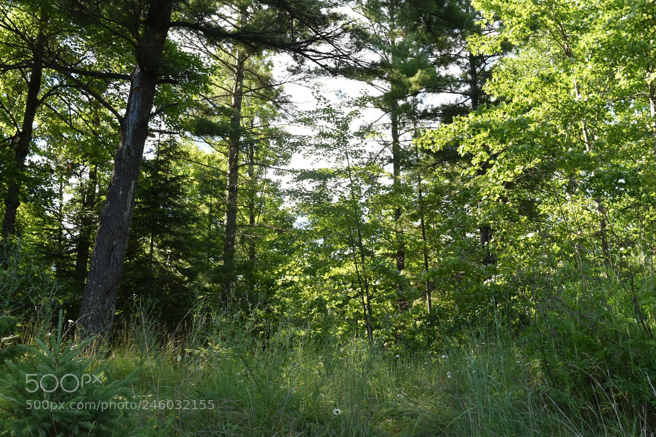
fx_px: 738
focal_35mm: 40
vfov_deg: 33.0
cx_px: 328
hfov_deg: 47.9
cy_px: 218
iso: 320
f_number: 8
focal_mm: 27
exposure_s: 1/250
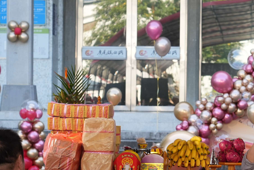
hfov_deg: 9.5
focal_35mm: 214
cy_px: 135
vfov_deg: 6.4
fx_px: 1510
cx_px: 285
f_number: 5.6
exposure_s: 1/250
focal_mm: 84
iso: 400
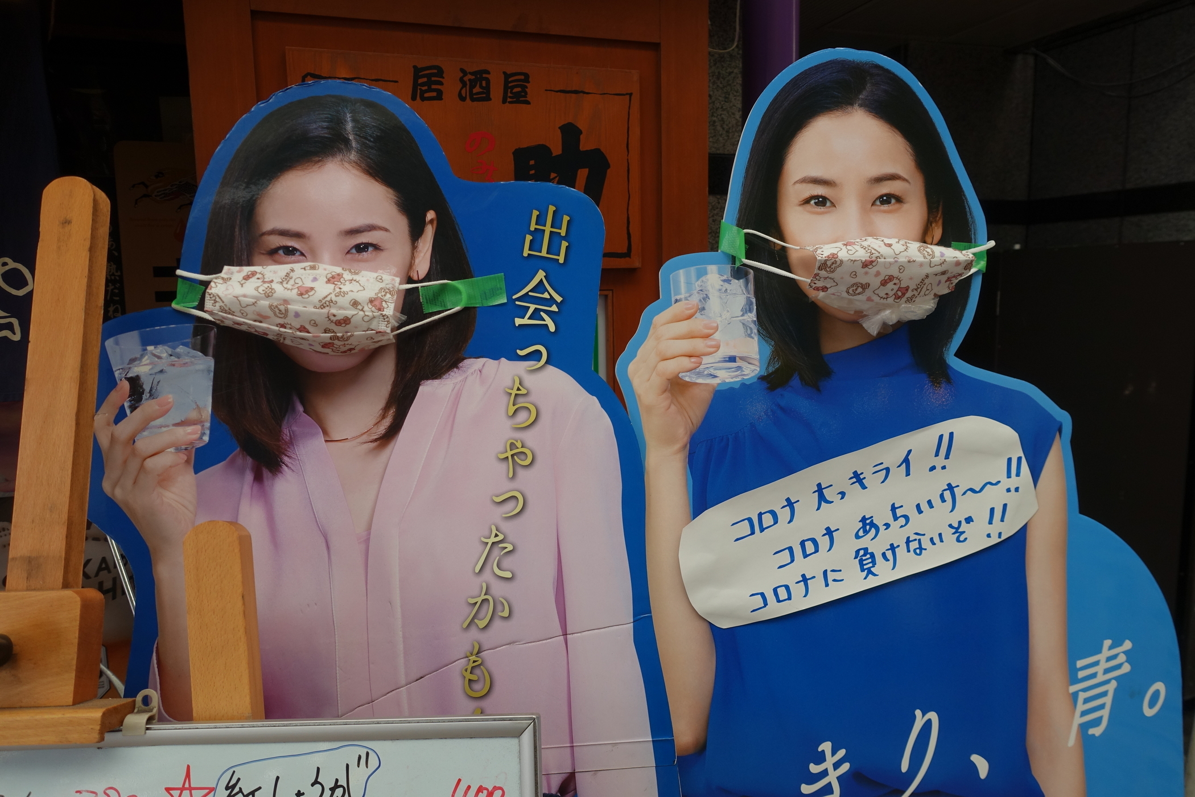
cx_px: 598
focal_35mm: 24
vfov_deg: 53.1
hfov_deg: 73.7
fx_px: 797
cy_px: 398
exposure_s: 1/160
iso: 125
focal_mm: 8.8
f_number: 4
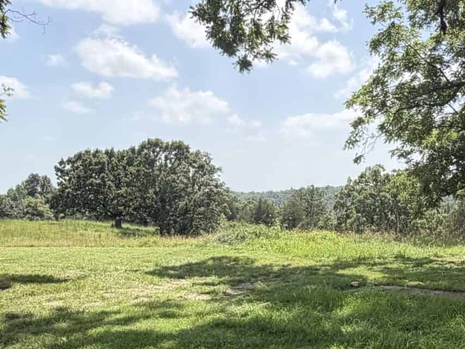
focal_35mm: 42
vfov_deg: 33.8
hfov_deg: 43.4
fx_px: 564
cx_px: 349
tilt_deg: -6.6
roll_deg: +0.6
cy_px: 253
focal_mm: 2.22
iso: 40
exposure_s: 1/751
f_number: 2.2
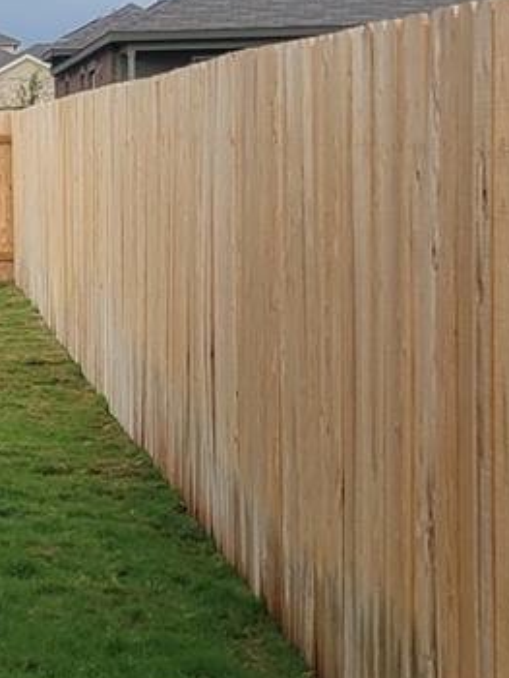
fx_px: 2232
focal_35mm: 114
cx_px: -130
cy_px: 453
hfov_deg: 12.6
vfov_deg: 17.2
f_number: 1.8
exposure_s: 1/939
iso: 40
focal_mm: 5.4
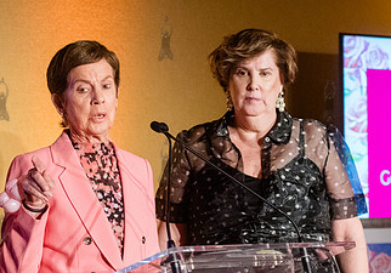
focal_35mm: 160
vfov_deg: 8.9
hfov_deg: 12.6
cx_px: 146
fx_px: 1764
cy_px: 142
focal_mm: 80
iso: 6400
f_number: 4
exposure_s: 1/200
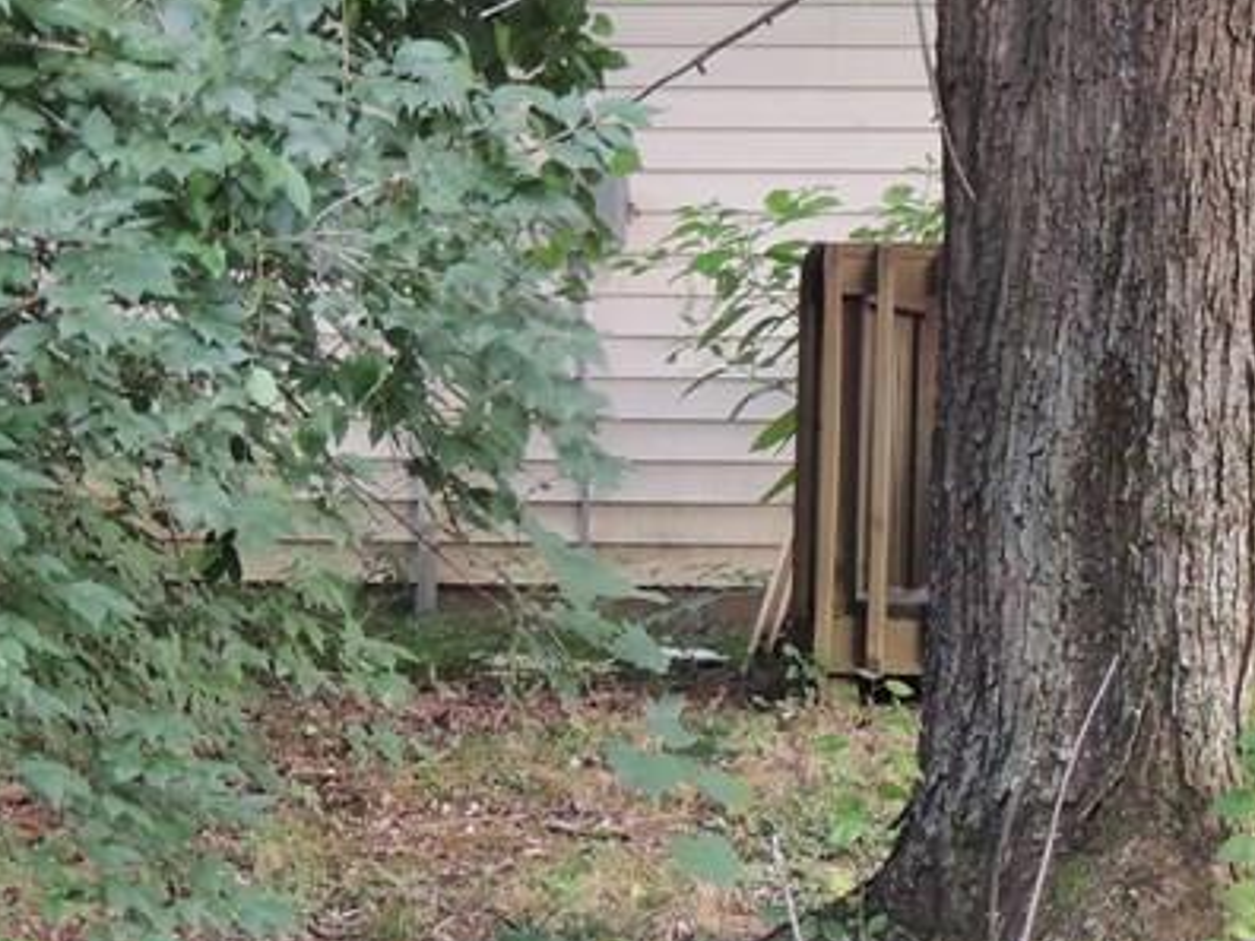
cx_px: 1356
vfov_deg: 8.2
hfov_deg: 10.8
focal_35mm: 181
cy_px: 380
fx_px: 6562
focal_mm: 12.4
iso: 400
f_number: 3.9
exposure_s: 1/25
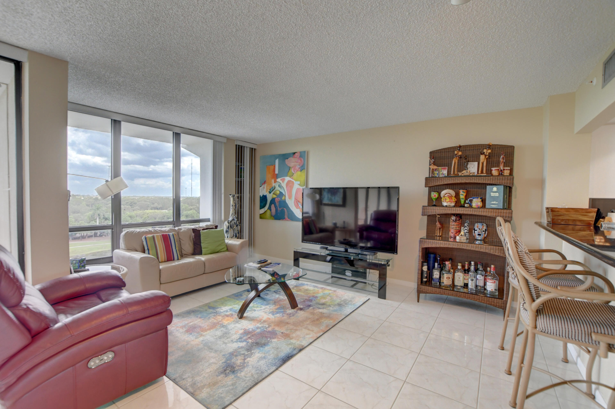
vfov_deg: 77.3
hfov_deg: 100.4
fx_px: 256
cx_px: 308
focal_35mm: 15
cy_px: 204
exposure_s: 1/80
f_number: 8
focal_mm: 10
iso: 1000
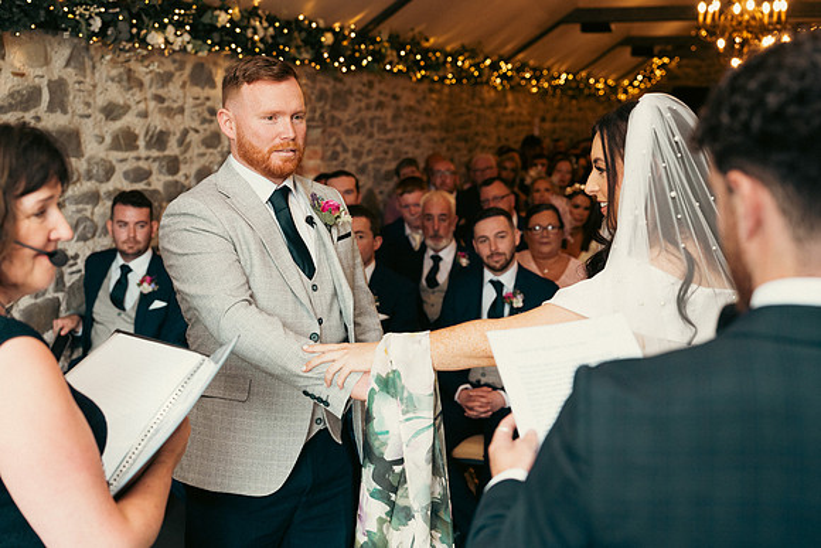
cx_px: 410
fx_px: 1095
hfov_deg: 41.1
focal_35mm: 48
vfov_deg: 28.1
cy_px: 274
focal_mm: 48
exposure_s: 1/160
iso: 1000
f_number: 3.5
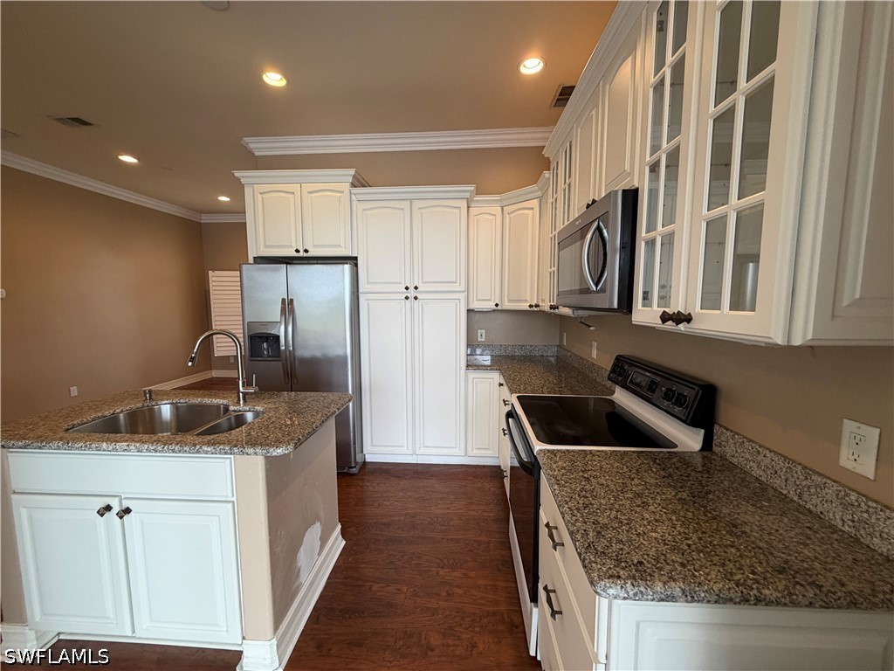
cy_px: 336
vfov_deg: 85.7
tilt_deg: -5.4
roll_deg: +0.3
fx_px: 362
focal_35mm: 14
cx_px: 447
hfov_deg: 102.1
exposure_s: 1/120
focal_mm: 2.22
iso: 250
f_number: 2.2
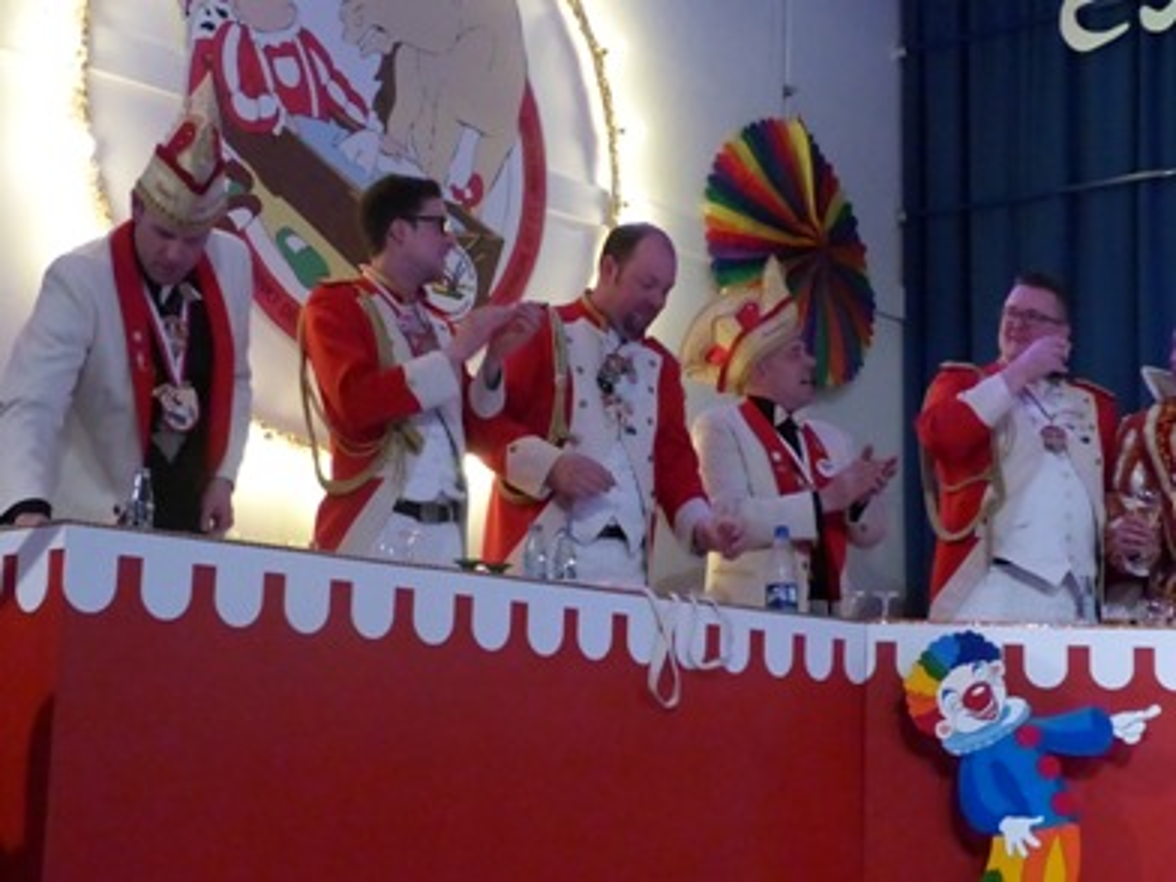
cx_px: 588
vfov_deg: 24.8
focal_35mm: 59
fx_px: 2004
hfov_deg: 32.7
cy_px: 441
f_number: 2.8
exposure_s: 1/125
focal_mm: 10.5
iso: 1600
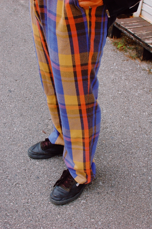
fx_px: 333
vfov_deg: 37.9
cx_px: 76
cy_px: 114
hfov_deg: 25.7
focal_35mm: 52
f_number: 8
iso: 800
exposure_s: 1/250
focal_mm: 35
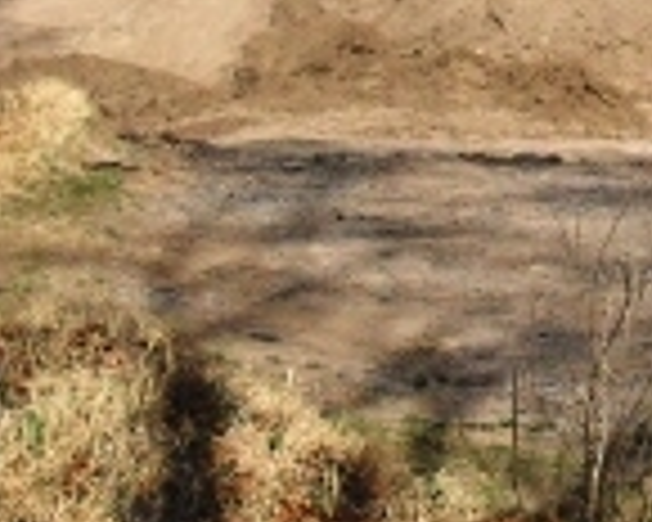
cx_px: 1210
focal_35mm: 151
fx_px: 2914
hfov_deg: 11.7
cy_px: -86
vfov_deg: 10.1
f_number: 8.4
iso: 100
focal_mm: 6.3
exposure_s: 1/350
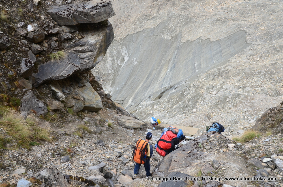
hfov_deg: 53.2
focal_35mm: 36
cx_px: 142
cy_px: 94
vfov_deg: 36.7
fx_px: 282
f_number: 9
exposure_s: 1/125
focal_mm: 24
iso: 200
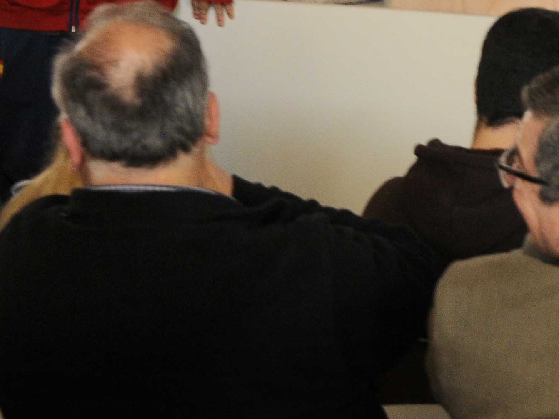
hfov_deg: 8.9
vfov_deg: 6.7
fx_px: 3568
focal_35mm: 221
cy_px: -107
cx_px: 499
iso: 800
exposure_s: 1/15
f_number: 4.5
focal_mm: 48
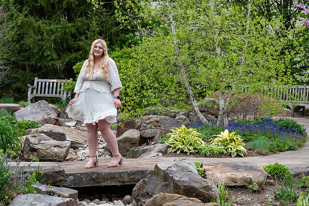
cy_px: 103
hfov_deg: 23.1
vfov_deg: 15.5
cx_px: 154
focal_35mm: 88
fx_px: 755
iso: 250
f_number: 4
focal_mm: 58.7
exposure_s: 1/400
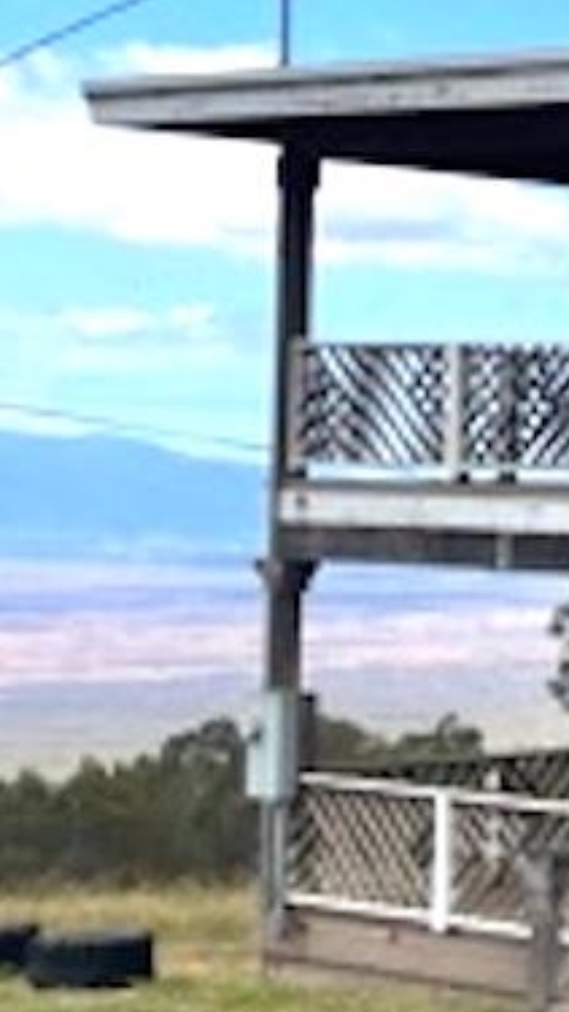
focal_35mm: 121
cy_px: 383
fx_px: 3245
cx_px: 1529
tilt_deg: +1.8
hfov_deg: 8.7
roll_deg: -0.6
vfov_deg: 17.7
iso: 32
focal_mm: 5.1
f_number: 1.6
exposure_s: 1/4049
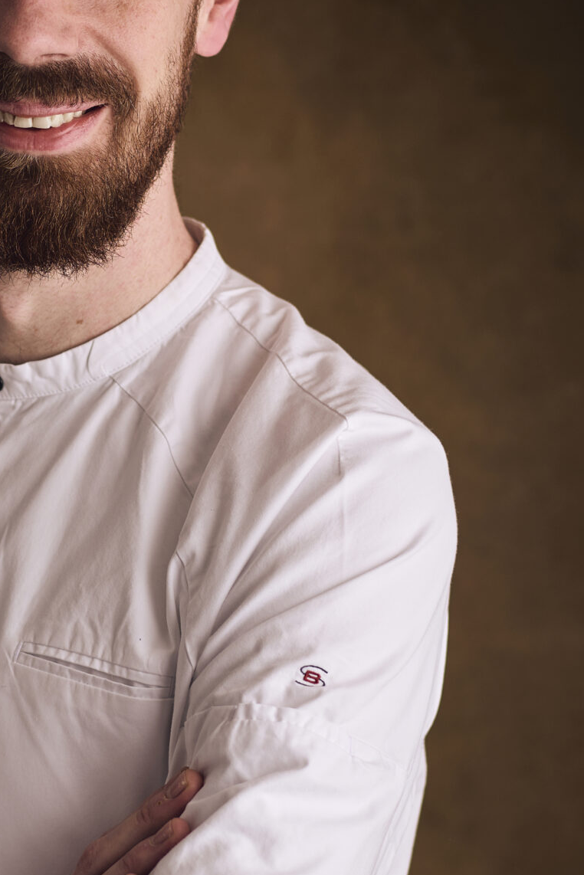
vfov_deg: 15.8
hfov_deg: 10.5
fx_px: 3161
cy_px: 378
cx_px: -24
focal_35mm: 130
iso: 64
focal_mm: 58
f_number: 2.8
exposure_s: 1/160
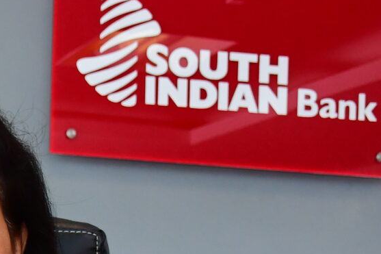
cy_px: 373
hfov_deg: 13.0
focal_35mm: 147
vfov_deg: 9.1
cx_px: -231
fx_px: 1555
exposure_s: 1/125
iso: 1250
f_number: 5.6
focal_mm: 27
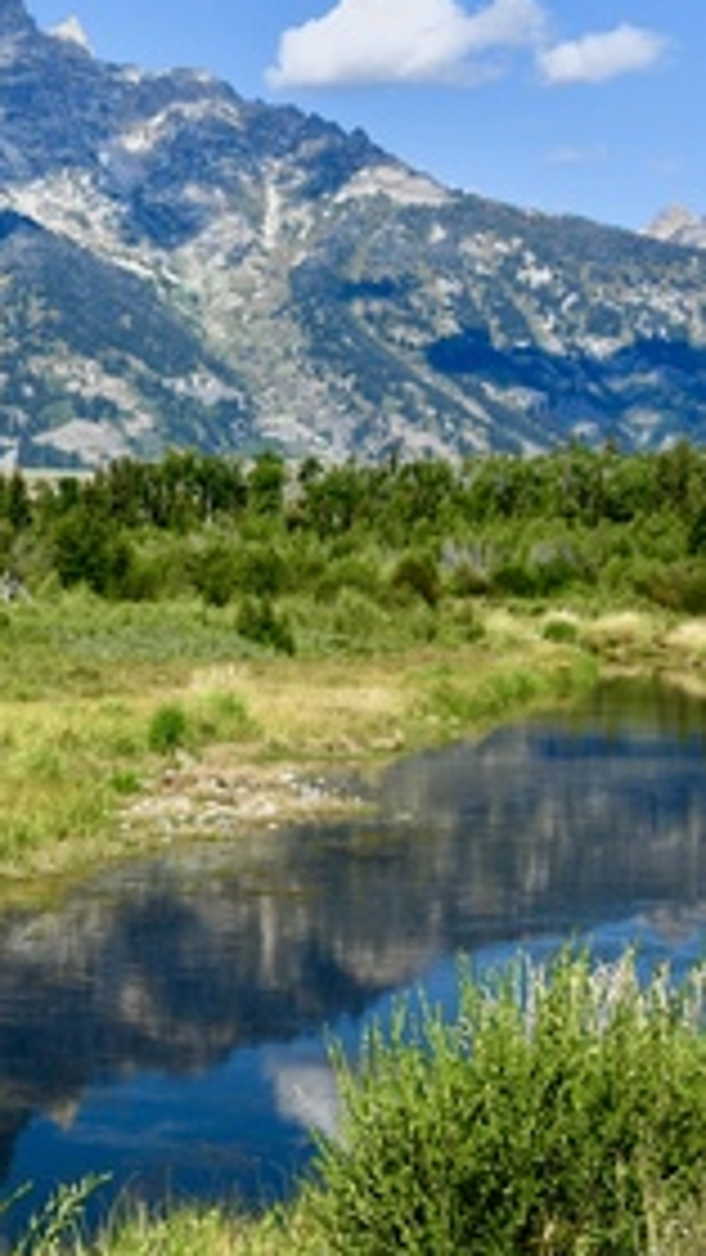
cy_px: 448
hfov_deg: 11.6
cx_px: -256
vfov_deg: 21.1
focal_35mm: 101
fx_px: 3360
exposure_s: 1/125
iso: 100
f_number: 9
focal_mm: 24
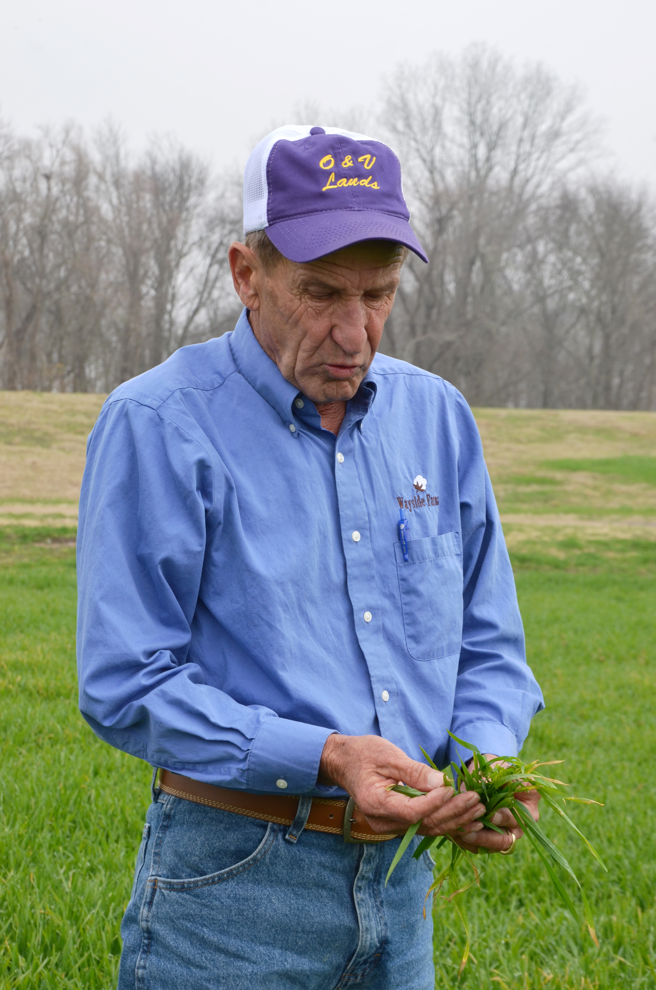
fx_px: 2141
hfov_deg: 17.4
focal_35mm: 78
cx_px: 328
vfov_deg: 26.0
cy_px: 495
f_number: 9
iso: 320
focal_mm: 52
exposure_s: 1/320
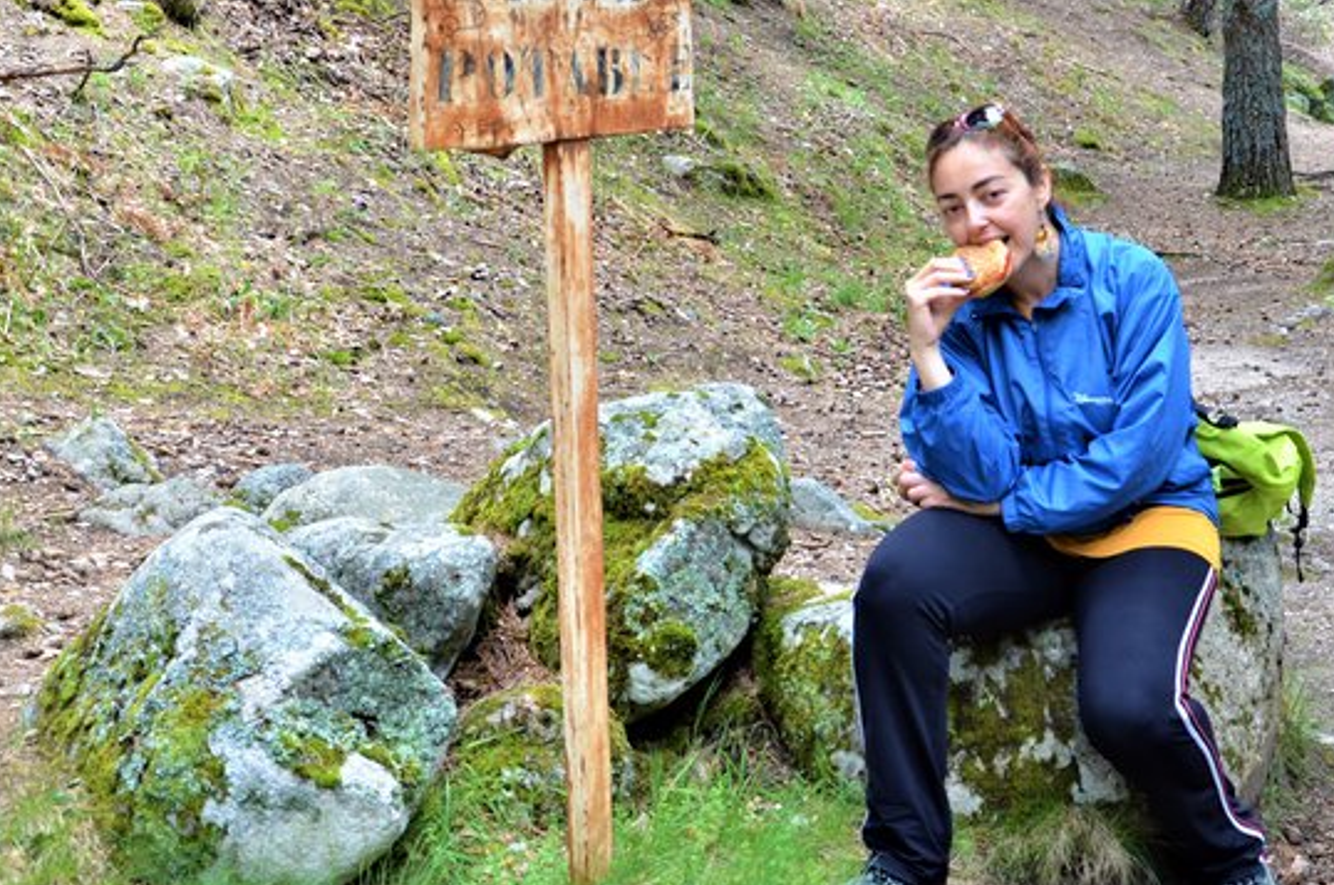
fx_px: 2062
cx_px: 885
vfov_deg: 24.2
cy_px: 335
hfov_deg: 35.5
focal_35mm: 56
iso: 640
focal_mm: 25
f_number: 5.6
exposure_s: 1/125
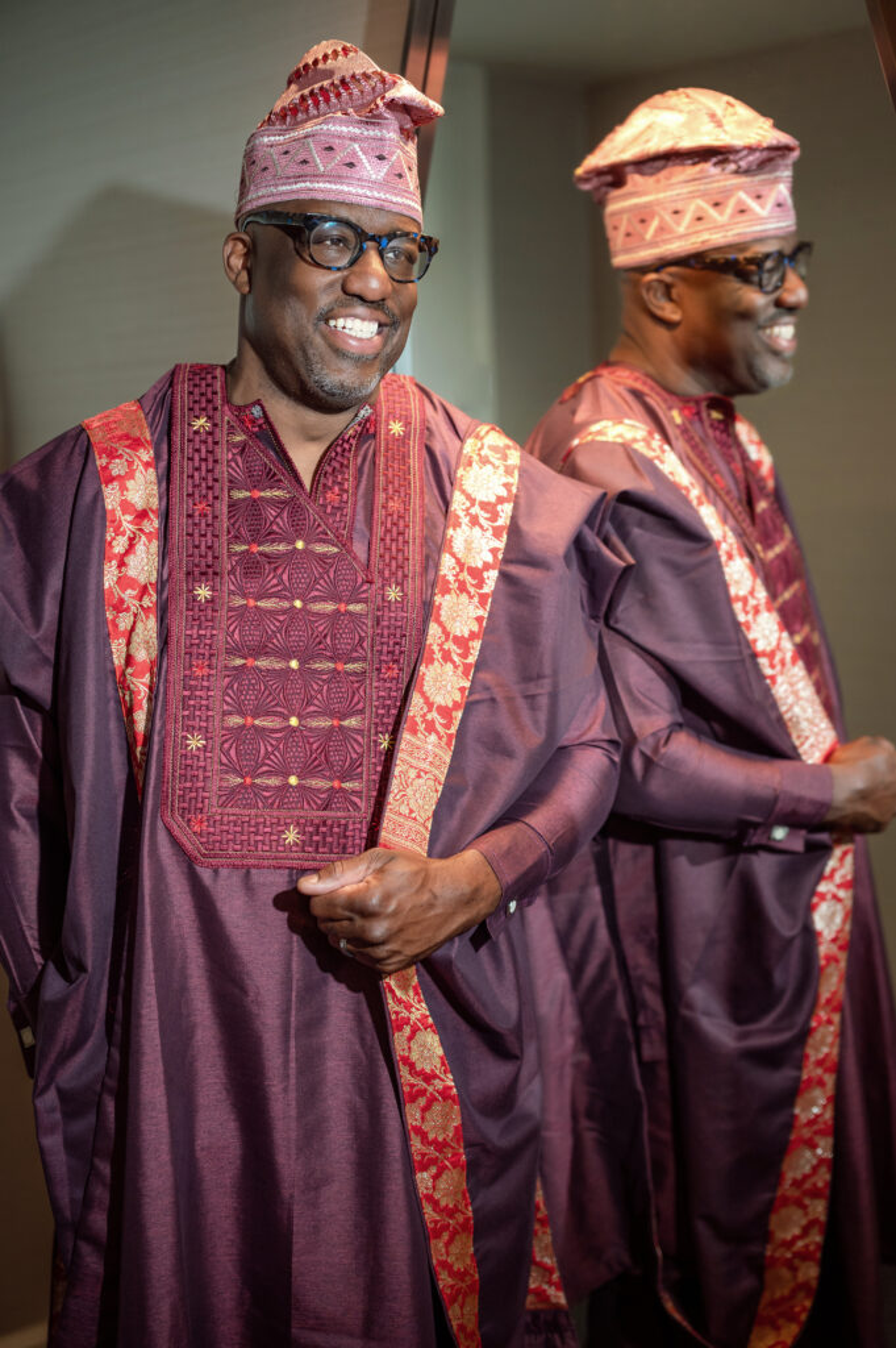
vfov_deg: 39.6
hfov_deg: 26.9
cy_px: 674
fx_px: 1870
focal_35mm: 50
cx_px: 448
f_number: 2
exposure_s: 1/200
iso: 1000
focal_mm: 50
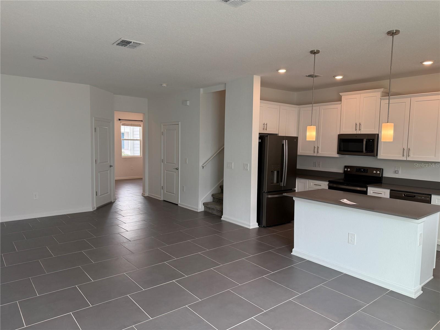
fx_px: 305
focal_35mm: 24
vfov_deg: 56.8
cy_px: 165
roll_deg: -1.7
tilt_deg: -3.2
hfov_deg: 71.6
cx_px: 220
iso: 125
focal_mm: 6.76
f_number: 1.78
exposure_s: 1/240
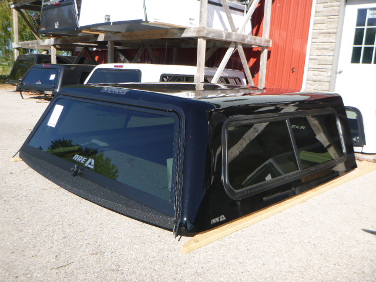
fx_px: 358
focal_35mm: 33
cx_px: 188
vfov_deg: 42.9
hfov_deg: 55.4
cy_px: 141
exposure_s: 1/320
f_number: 4.3
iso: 100
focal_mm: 5.9
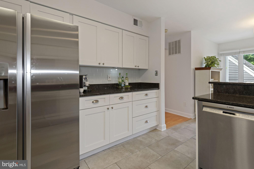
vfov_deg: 73.8
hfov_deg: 96.7
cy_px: 84
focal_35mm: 16
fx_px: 113
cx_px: 127
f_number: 8
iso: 100
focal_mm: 16
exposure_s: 1/2
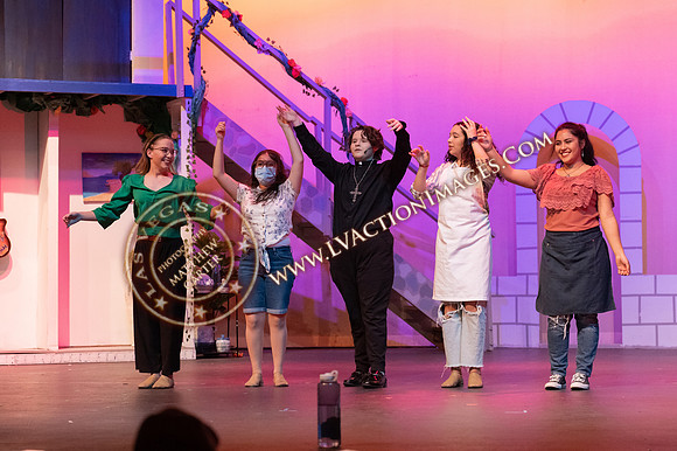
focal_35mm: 96
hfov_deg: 21.2
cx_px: 375
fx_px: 1810
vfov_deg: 14.2
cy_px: 253
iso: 5000
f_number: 4
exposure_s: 1/500
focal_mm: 80
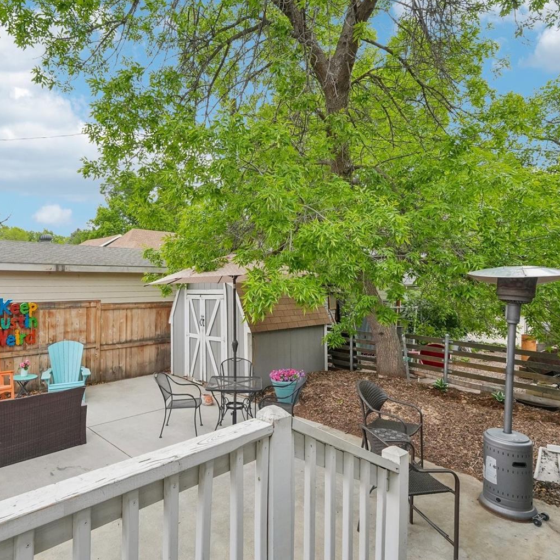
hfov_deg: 73.8
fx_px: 366
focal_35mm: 20
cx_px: 217
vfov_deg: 74.8
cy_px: 277
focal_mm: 10
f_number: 8
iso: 800
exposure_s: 1/160
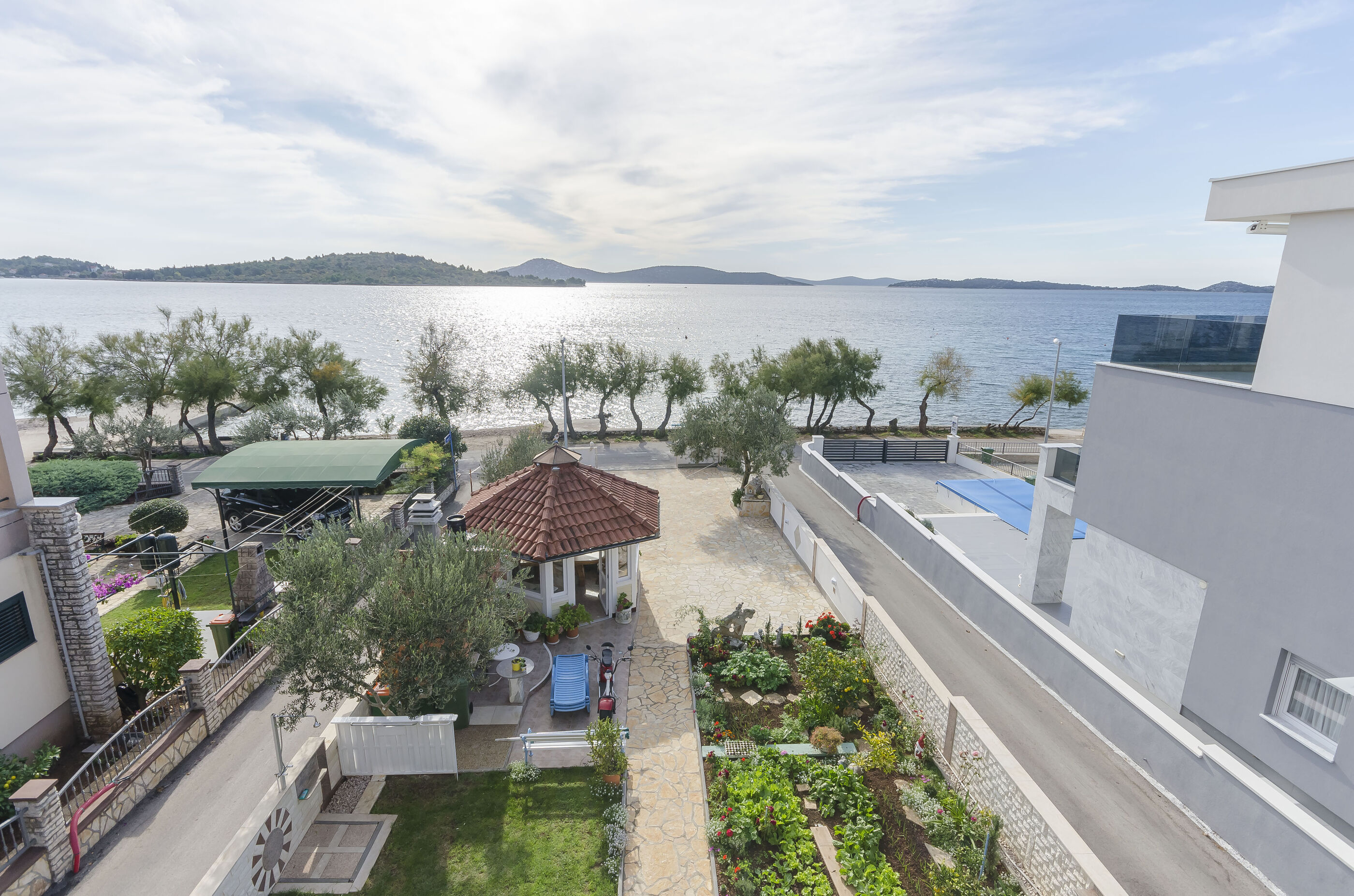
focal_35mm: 17
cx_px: 677
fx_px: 647
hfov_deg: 92.6
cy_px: 448
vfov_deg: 69.4
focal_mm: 11.5
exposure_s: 1/400
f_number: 8
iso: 100
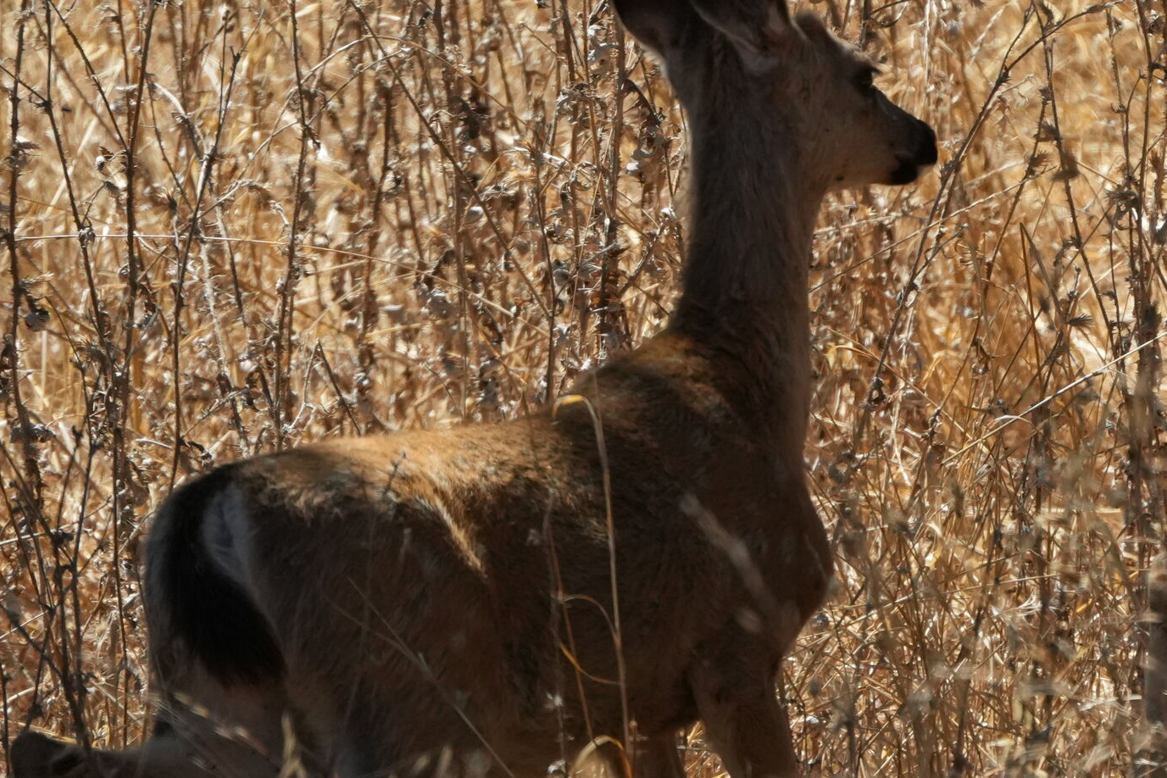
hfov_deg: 1.6
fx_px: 40680
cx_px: 1348
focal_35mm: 1255
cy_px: 532
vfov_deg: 1.1
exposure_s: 1/2000
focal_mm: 400
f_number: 6.3
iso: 1000
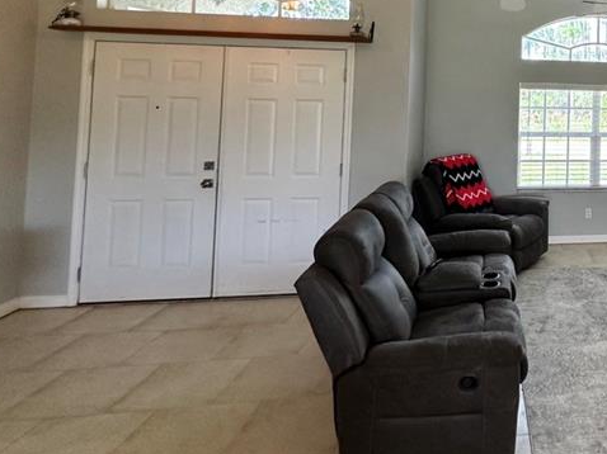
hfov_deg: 50.0
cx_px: 593
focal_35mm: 30
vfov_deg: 43.9
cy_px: 72
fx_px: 526
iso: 160
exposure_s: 1/120
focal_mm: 2.22
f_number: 2.2
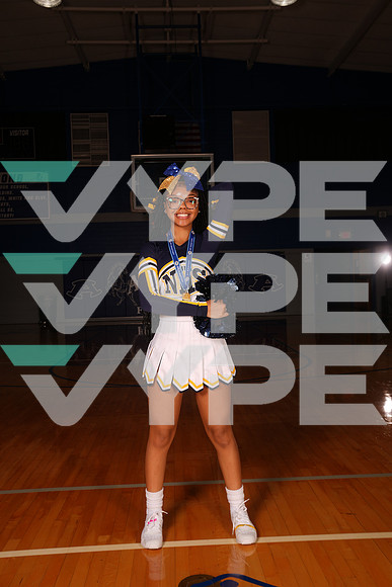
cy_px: 294
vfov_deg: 55.8
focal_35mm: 34
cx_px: 196
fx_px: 555
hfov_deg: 38.9
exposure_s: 1/100
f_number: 6.3
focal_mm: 34
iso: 80
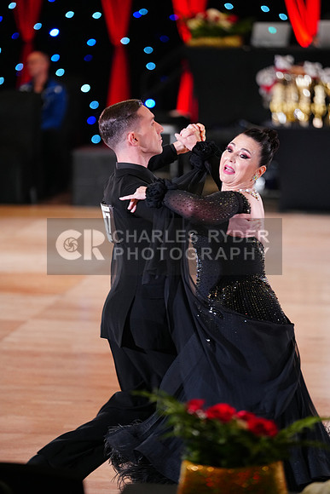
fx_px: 2295
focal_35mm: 167
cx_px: 165
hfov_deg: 8.2
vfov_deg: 12.3
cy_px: 247
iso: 2500
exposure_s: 1/320
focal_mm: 167
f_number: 2.8
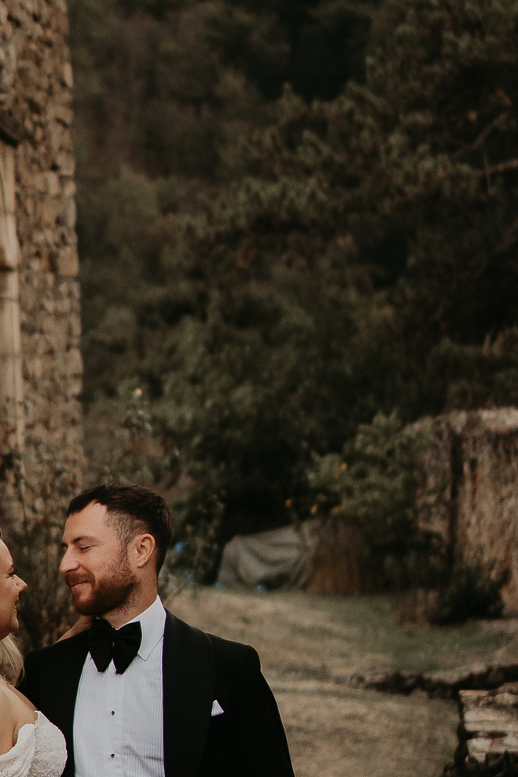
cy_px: 315
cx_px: 17
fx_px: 2934
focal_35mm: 136
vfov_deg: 15.1
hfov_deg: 10.0
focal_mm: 35
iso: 320
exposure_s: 1/4000
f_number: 1.4
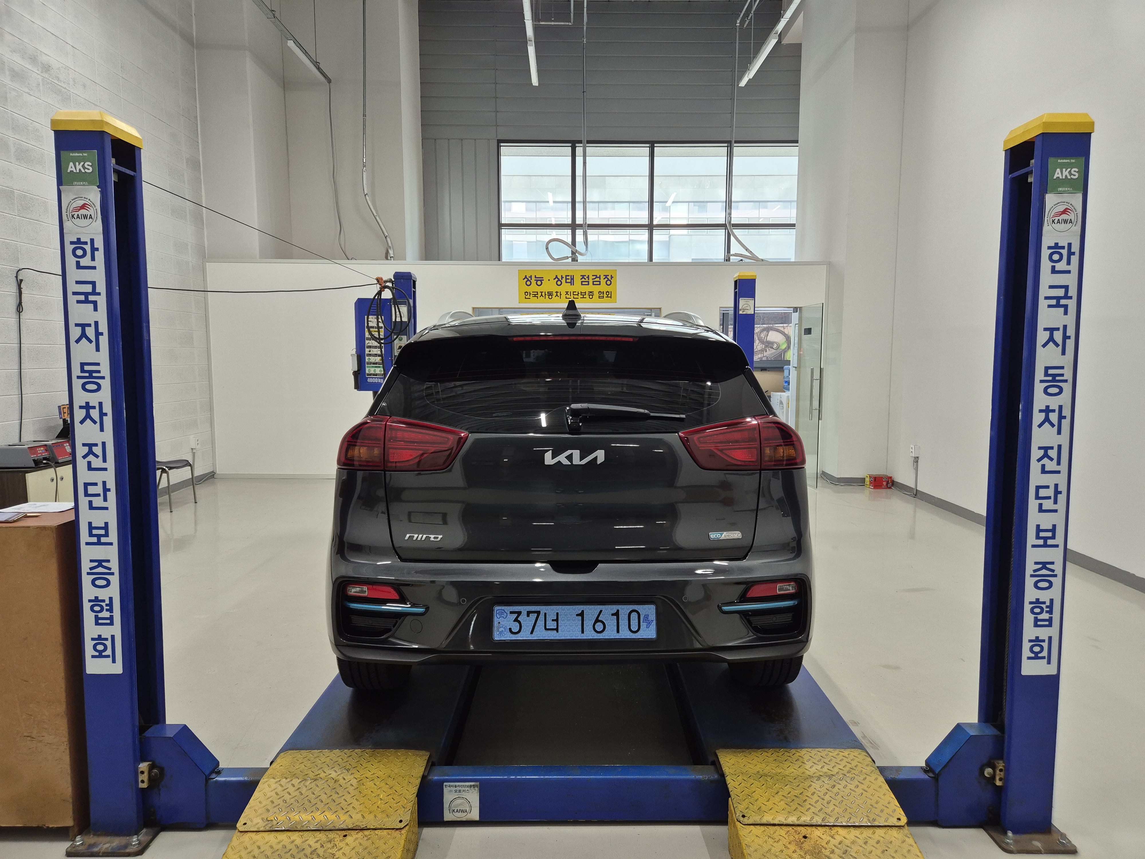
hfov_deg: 73.9
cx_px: 572
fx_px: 761
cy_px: 430
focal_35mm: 23
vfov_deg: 58.9
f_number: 1.8
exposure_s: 1/120
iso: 160
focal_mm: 5.4
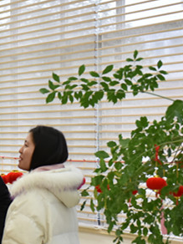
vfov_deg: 13.0
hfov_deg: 9.5
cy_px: 163
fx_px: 1071
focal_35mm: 152
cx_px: -80
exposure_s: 1/125
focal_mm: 58
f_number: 3.5
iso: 1800
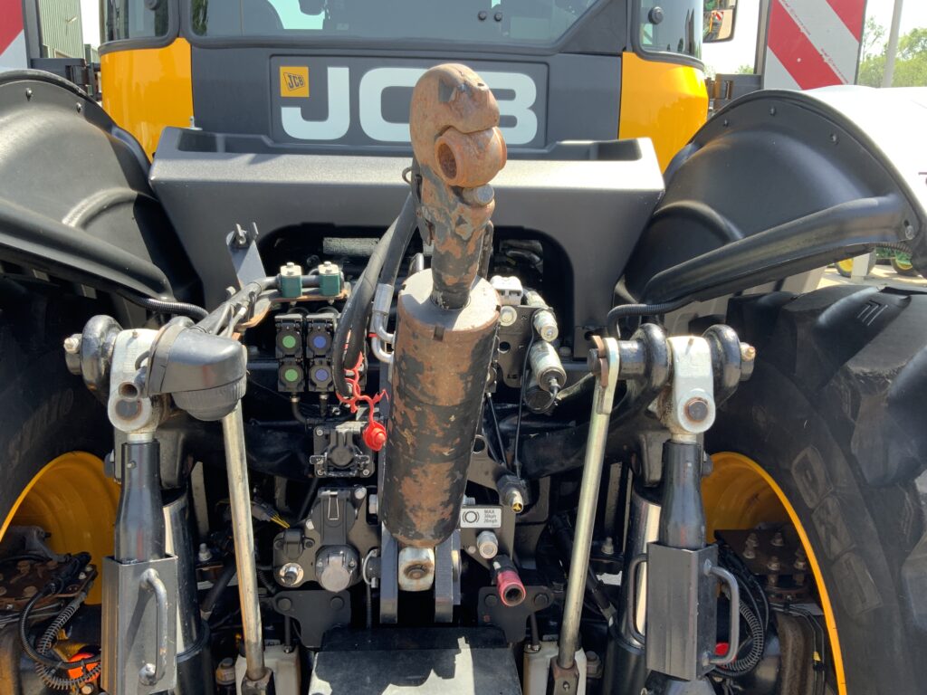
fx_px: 777
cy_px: 348
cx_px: 464
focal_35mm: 29
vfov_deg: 48.2
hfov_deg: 61.7
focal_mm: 3
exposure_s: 1/122
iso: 16
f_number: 1.8
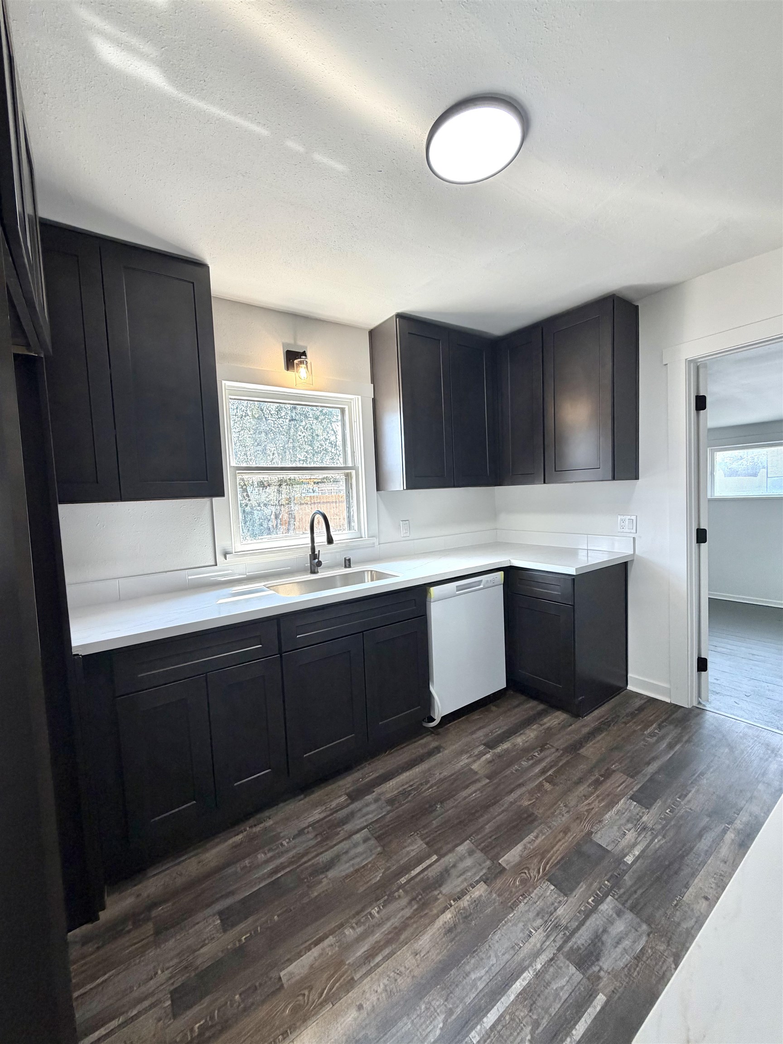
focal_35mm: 14
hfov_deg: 85.7
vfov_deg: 102.1
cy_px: 522
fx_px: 422
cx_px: 392
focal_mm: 2.22
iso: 100
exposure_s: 1/120
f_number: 2.2
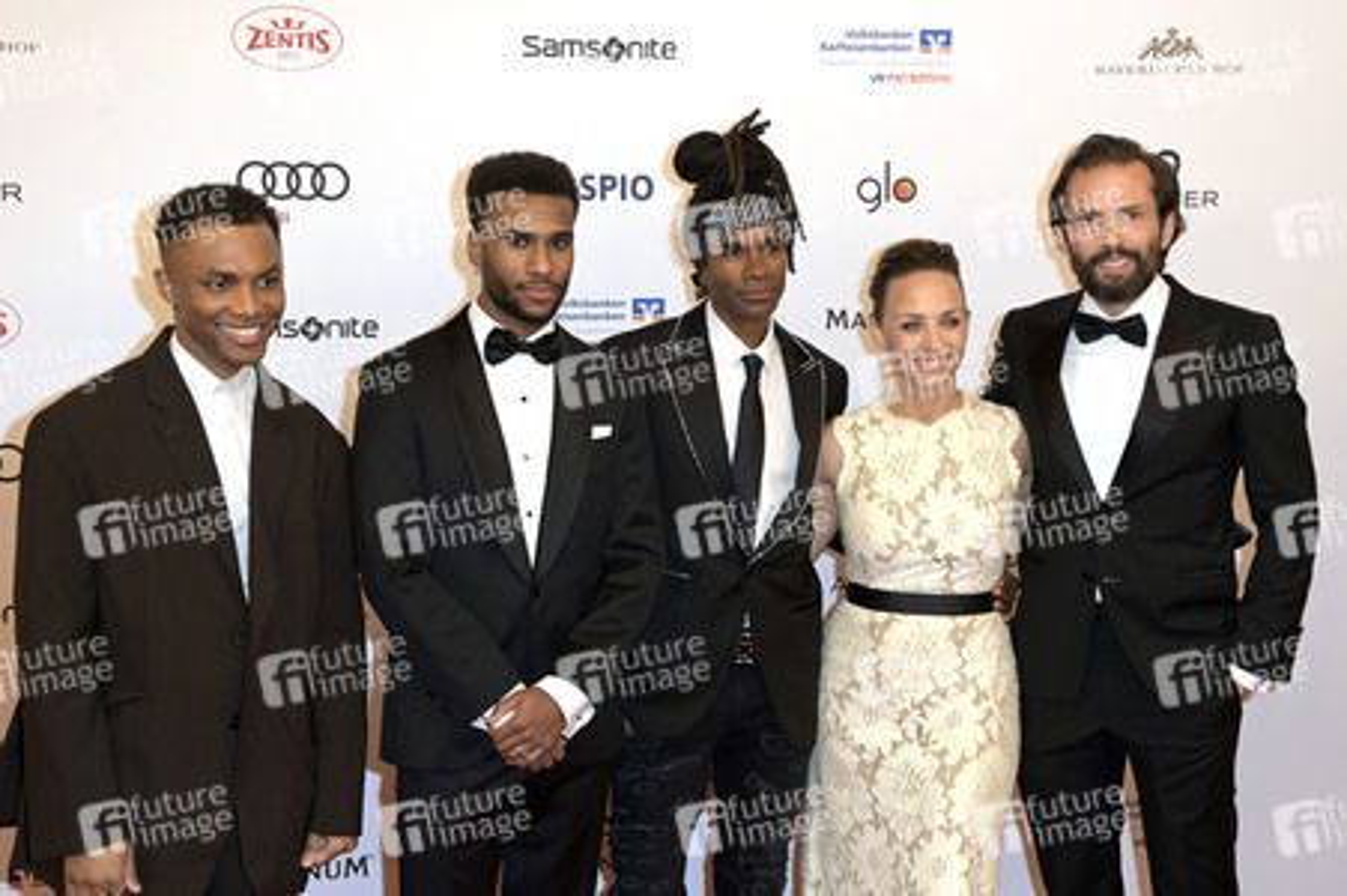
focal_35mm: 58
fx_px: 2169
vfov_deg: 23.3
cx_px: 674
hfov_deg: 34.5
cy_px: 448
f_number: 6.3
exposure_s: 1/250
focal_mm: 58
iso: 400
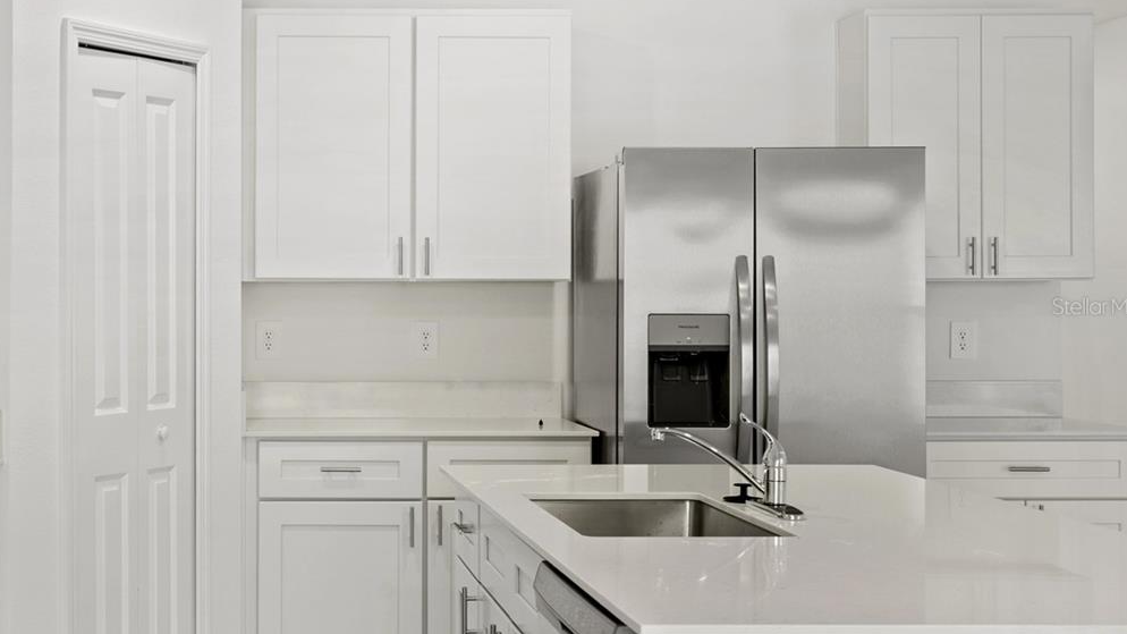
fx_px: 1763
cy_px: 306
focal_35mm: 59
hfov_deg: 34.5
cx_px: 246
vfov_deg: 20.4
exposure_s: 1.6
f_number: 9
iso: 100
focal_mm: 35
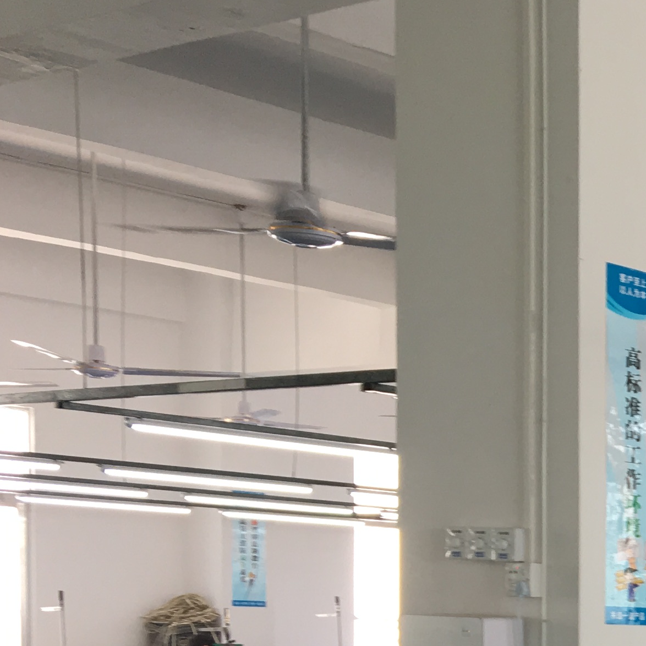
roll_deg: -1.4
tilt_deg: -4.1
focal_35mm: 88
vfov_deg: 18.7
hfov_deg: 17.3
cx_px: 1038
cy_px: 773
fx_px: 1858
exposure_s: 1/50
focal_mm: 4.15
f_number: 2.2
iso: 25
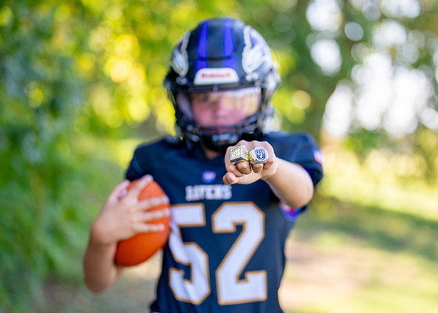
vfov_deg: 18.7
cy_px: 169
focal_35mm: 76
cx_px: 241
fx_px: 951
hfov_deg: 25.9
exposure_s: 1/1000
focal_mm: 50
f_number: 1.2
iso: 100
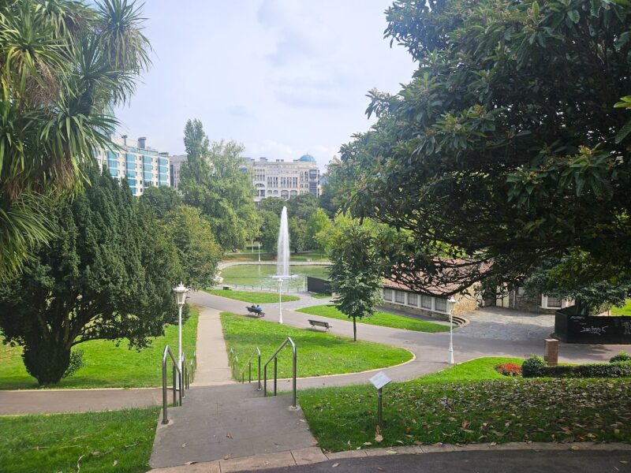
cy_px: 236
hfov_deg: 73.9
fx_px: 419
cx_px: 316
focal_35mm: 23
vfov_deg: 58.9
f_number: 1.8
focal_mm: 5.4
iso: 25
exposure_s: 1/1347
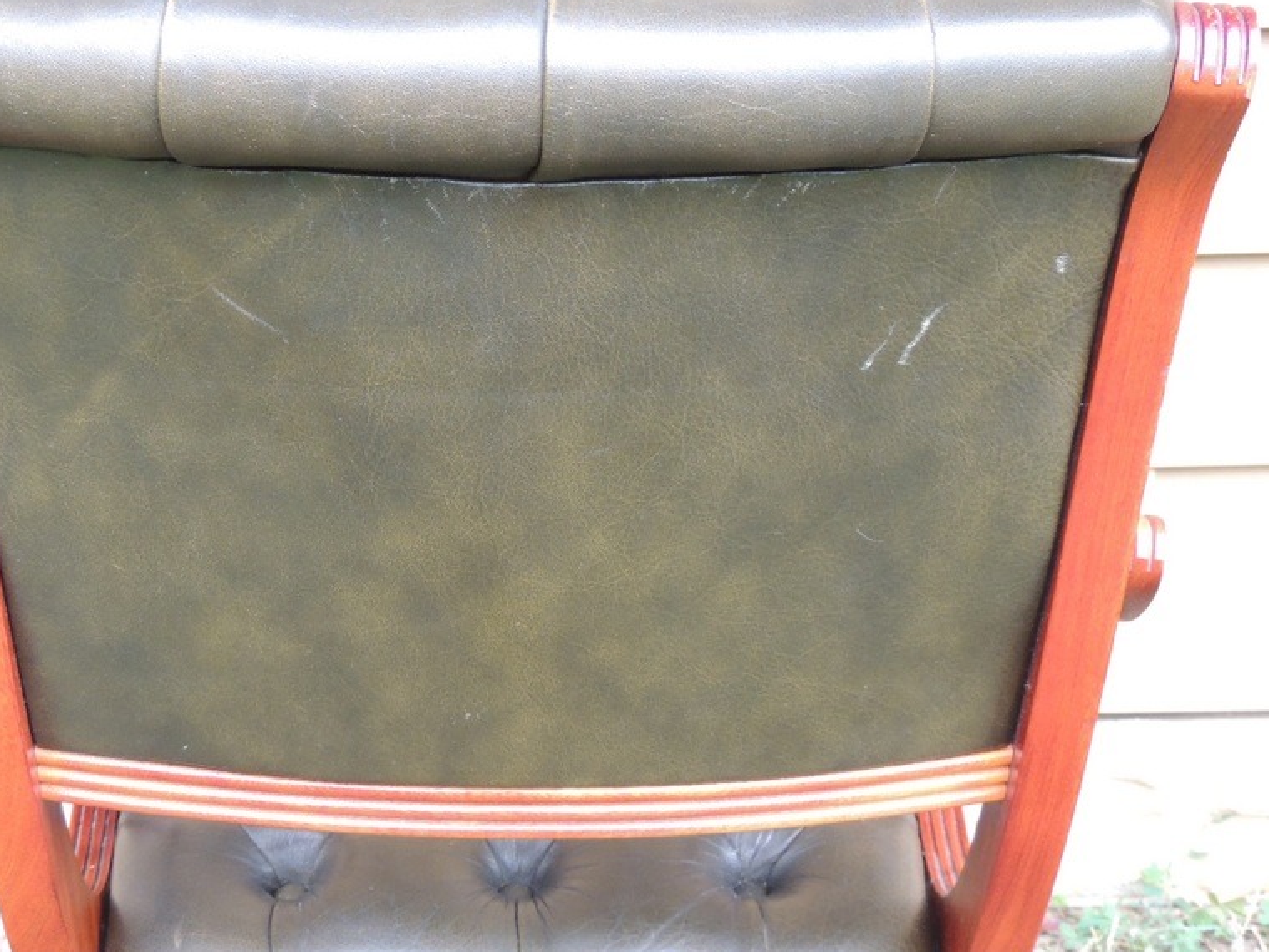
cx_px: 475
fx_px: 1979
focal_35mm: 54
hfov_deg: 35.4
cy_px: 460
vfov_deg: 27.0
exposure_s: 1/125
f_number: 3.3
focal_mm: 7.1
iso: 400
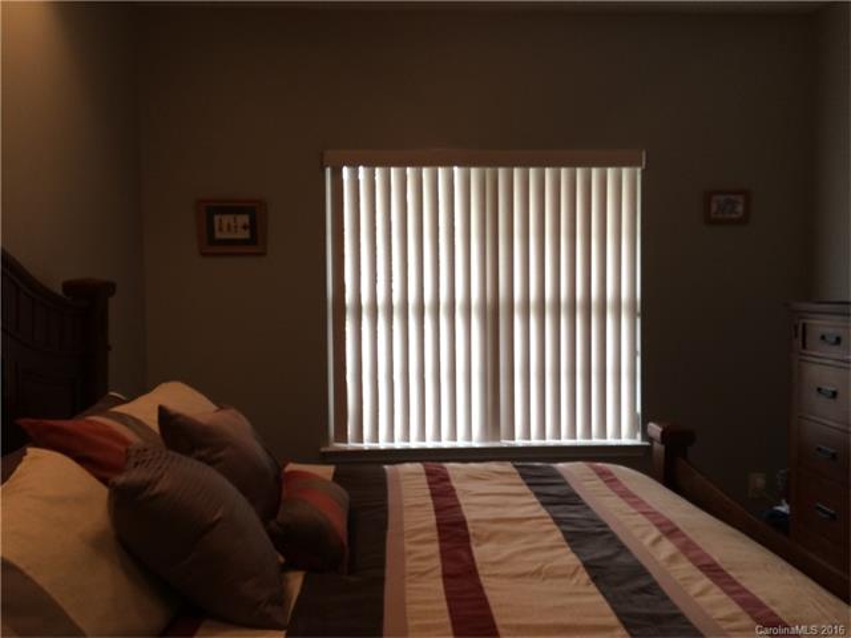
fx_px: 738
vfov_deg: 46.8
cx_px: 426
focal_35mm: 30
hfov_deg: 60.0
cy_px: 319
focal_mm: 4.12
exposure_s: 1/30
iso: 40
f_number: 2.2
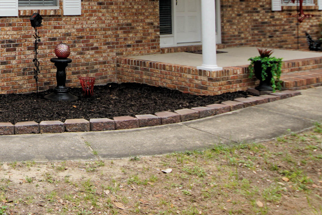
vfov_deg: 26.0
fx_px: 429
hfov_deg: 36.7
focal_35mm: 48
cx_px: -3
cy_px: -20
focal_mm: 12
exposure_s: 1/100
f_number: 5.6
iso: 100
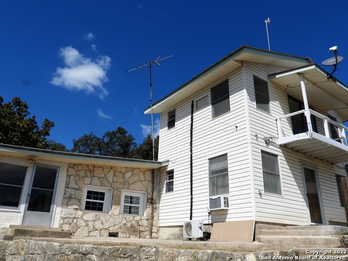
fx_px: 241
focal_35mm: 24
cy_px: 130
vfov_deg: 56.8
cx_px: 174
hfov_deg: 71.6
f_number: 4.5
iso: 100
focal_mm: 4.3
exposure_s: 1/1600
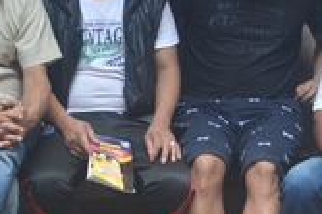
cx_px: -54
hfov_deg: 13.4
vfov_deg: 9.2
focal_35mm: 149
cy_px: 125
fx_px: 1331
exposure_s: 1/100
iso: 400
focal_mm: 26
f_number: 5
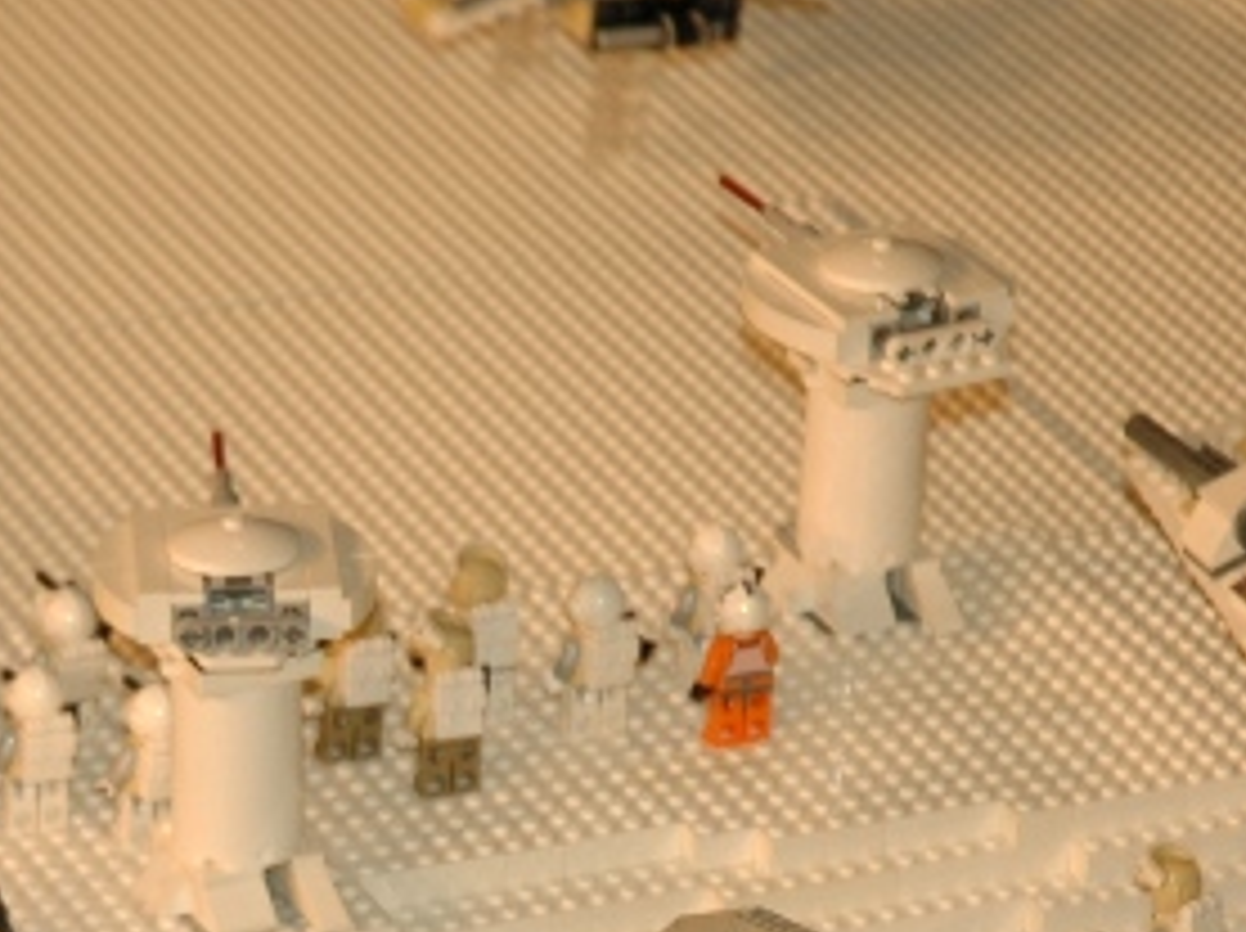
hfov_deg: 7.9
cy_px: 1132
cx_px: 292
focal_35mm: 250
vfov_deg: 5.9
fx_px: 8987
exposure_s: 1/60
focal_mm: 60
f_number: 4.5
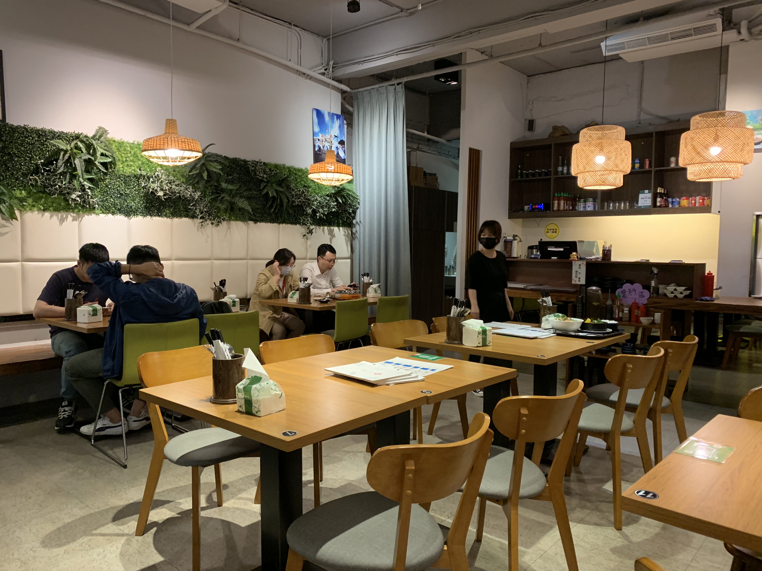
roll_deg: -1.6
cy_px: 286
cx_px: 381
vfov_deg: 53.1
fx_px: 572
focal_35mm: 26
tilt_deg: -4.8
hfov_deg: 67.3
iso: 250
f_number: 1.8
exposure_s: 1/40
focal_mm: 4.25
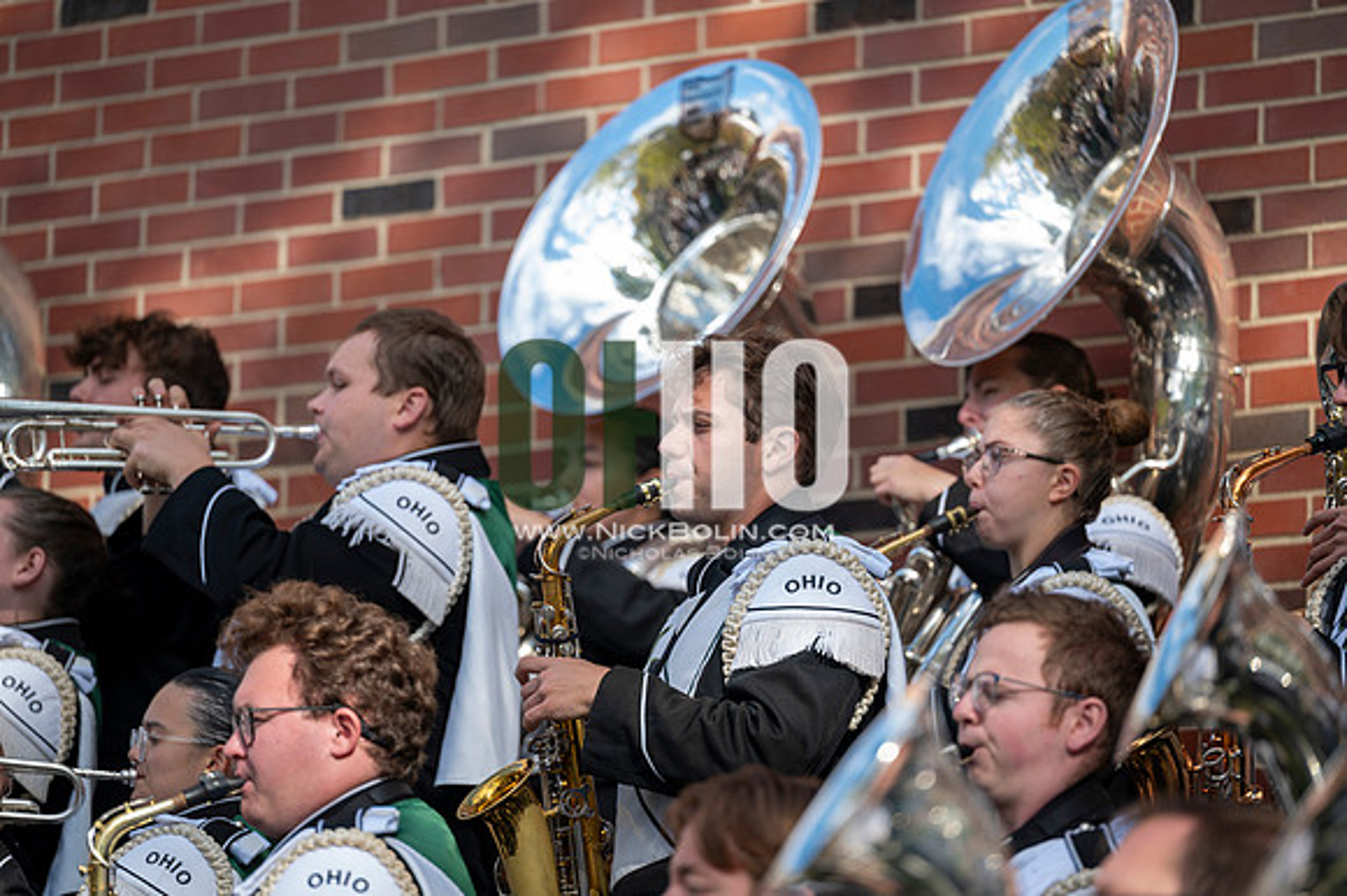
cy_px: 448
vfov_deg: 6.9
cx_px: 674
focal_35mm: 200
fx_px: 7479
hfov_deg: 10.3
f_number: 2.8
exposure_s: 1/500
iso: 64
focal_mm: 200
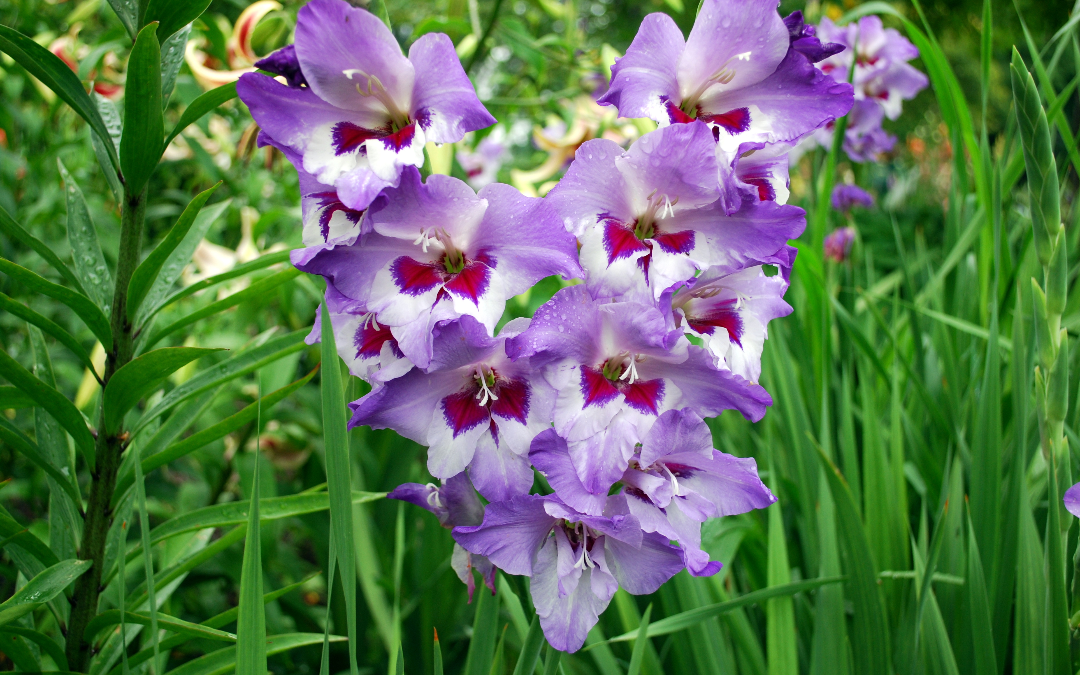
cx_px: 540
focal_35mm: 43
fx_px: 1266
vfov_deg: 29.9
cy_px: 328
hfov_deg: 46.2
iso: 200
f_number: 5
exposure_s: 1/60
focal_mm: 28
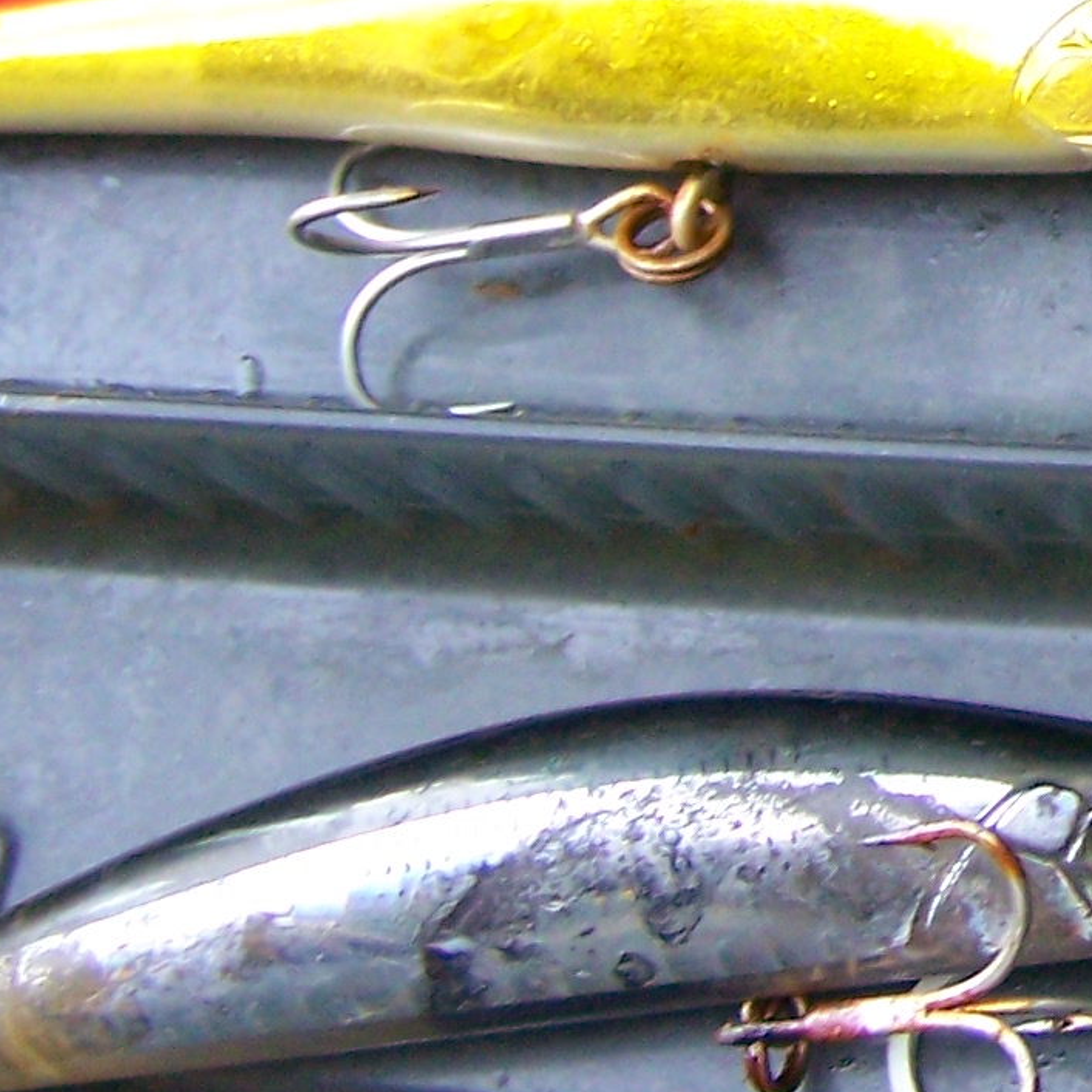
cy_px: -139
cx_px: 1841
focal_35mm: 146
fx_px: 5211
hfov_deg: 11.3
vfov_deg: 11.8
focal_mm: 6.3
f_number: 2.8
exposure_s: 1/25
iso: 160
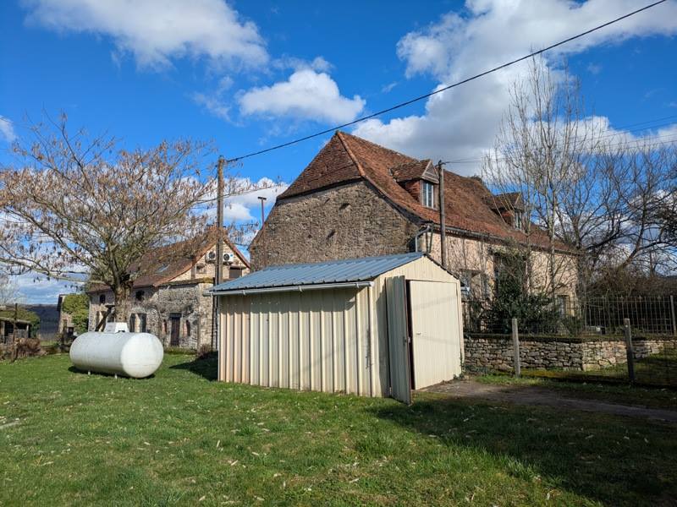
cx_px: 338
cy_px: 254
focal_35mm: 25
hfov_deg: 69.4
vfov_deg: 54.9
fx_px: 489
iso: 42
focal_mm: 5.43
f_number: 1.89
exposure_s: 1/2538
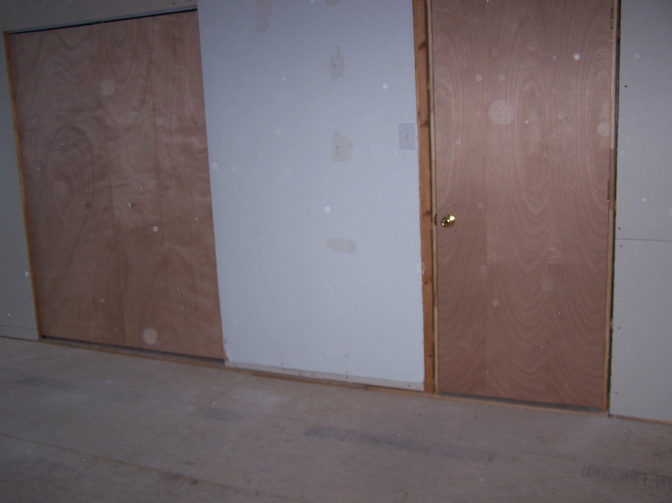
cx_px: 336
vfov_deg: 37.7
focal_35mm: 38
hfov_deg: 49.0
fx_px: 737
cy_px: 252
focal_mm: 6.3
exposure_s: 1/60
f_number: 2.8
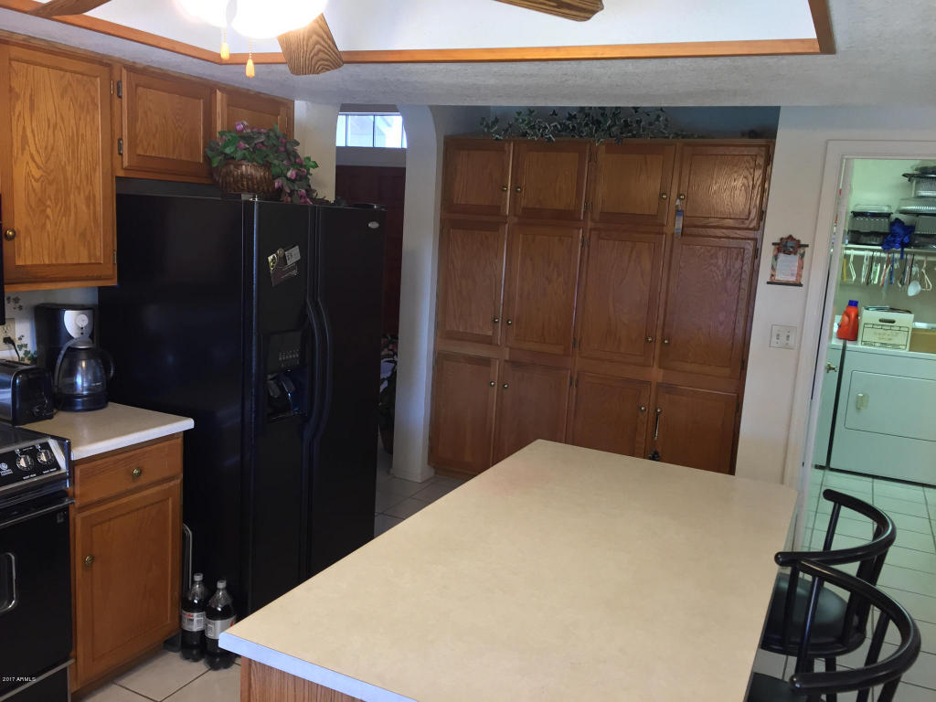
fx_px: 784
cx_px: 468
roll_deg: -3.0
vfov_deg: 48.2
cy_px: 351
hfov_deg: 61.7
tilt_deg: -9.9
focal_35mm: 29
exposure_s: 1/30
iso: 125
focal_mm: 4.15
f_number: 2.2
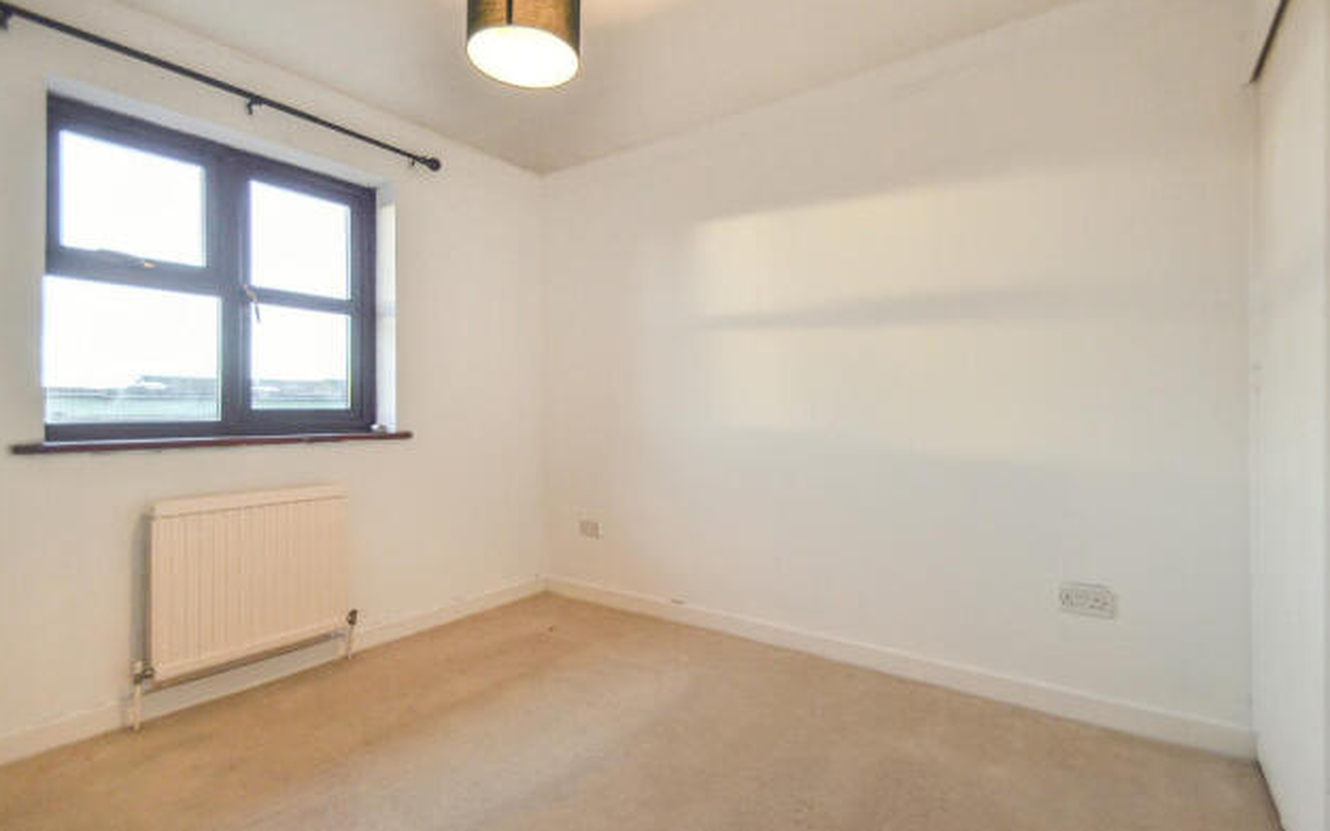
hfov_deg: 97.8
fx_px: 580
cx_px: 653
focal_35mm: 16
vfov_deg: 71.1
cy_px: 375
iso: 400
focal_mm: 10
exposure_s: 1/60
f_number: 4
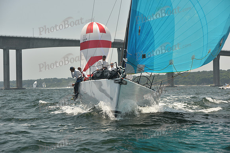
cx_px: 115
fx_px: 716
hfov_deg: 18.3
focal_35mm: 112
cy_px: 76
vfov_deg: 12.2
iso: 250
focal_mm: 112
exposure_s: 1/640
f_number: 7.1
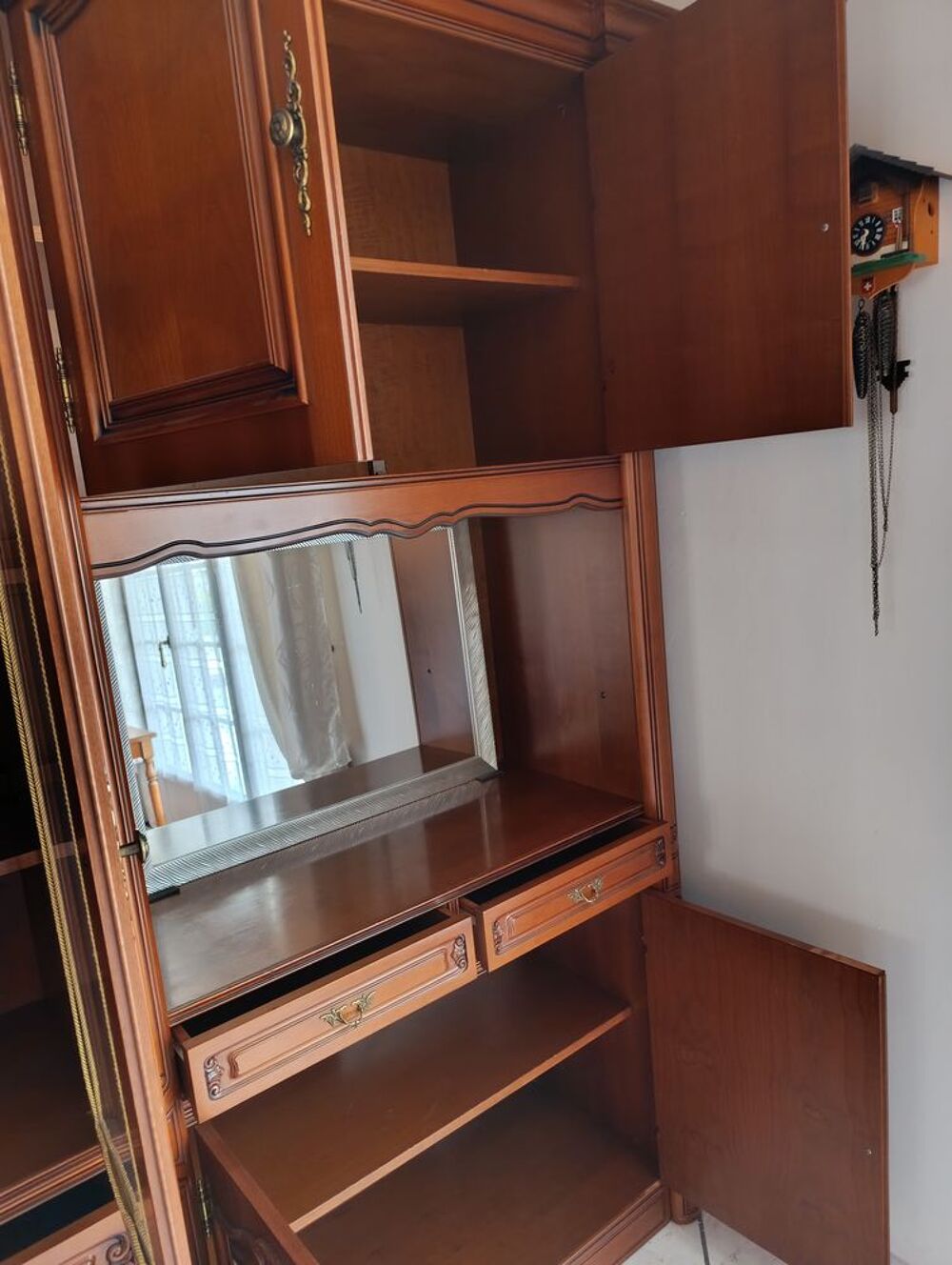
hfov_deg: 59.0
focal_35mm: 23
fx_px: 841
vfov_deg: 73.8
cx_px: 476
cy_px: 632
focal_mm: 6.14
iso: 1250
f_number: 1.6
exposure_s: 1/20
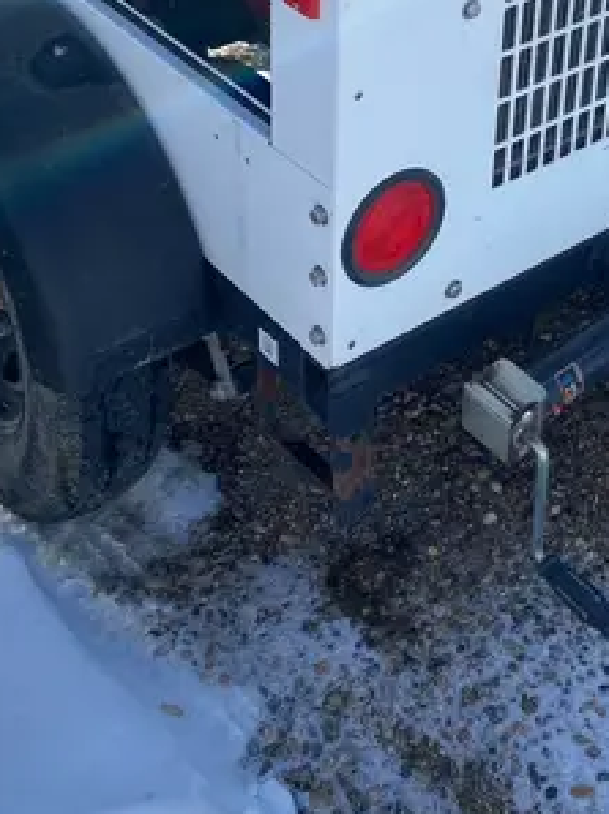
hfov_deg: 22.8
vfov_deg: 28.7
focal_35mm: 64
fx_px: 1503
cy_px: 37
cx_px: 426
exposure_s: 1/1346
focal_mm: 4.25
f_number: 1.8
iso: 32
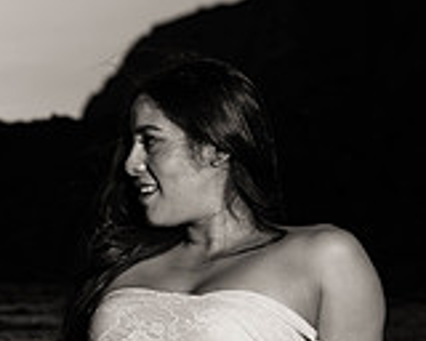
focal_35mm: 243
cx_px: 58
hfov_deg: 7.9
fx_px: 3064
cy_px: 234
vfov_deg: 6.4
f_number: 4
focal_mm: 60
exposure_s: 1/2000
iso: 64
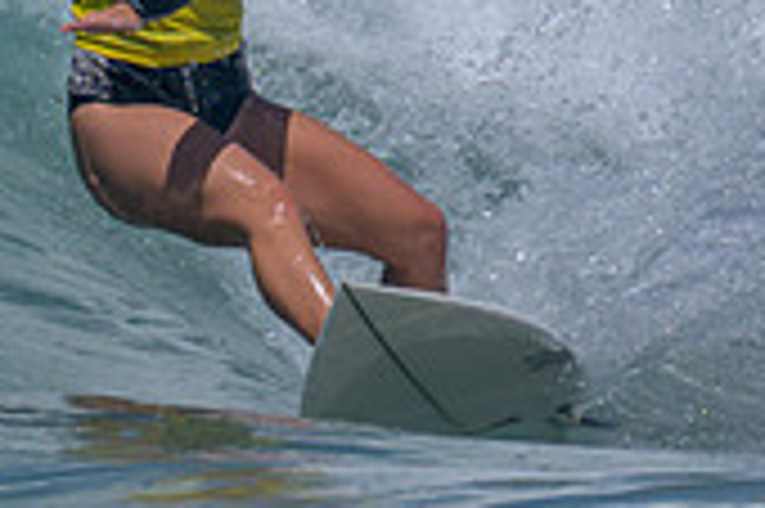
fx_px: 66872
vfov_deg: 0.4
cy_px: -25
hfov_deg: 0.7
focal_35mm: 3150
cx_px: -381
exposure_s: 1/2000
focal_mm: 800
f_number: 11
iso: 500
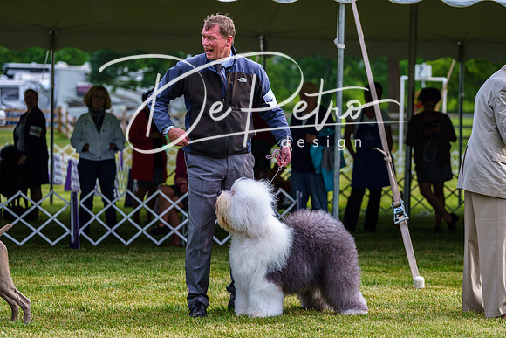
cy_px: 169
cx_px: 253
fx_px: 1996
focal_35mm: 142
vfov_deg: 9.7
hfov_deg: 14.4
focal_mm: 142
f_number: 4
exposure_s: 1/500
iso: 200
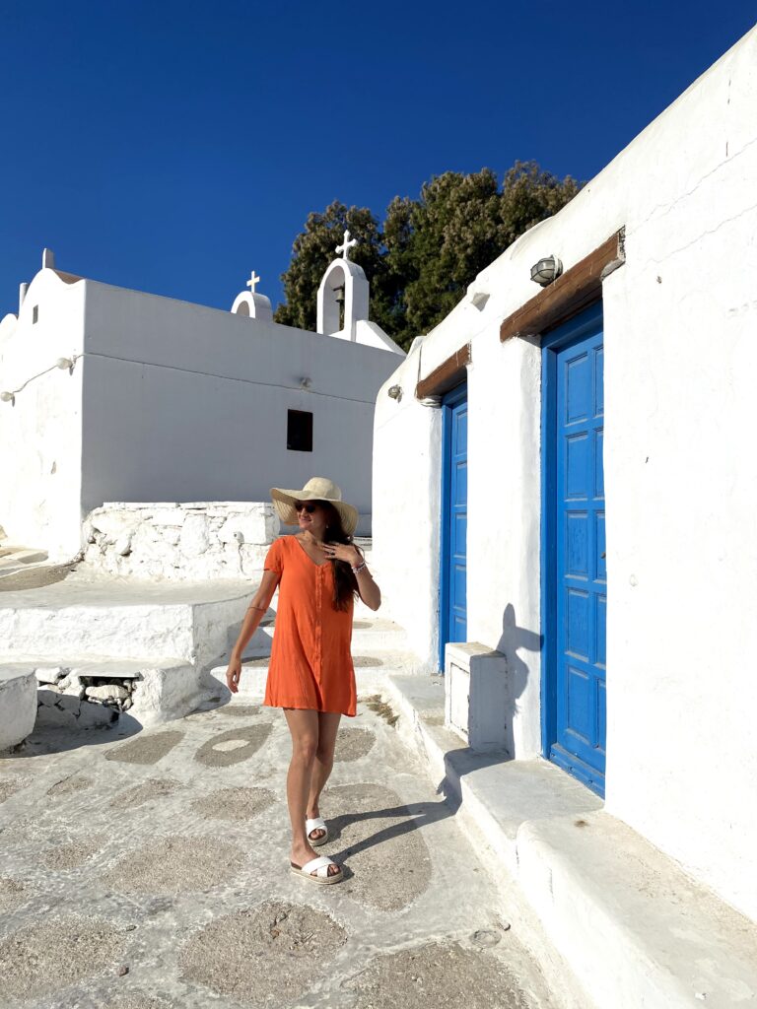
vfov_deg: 67.3
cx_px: 378
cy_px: 504
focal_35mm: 26
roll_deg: -1.5
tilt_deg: +2.9
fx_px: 758
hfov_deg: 53.1
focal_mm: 4.25
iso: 32
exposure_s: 1/9615
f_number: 1.8
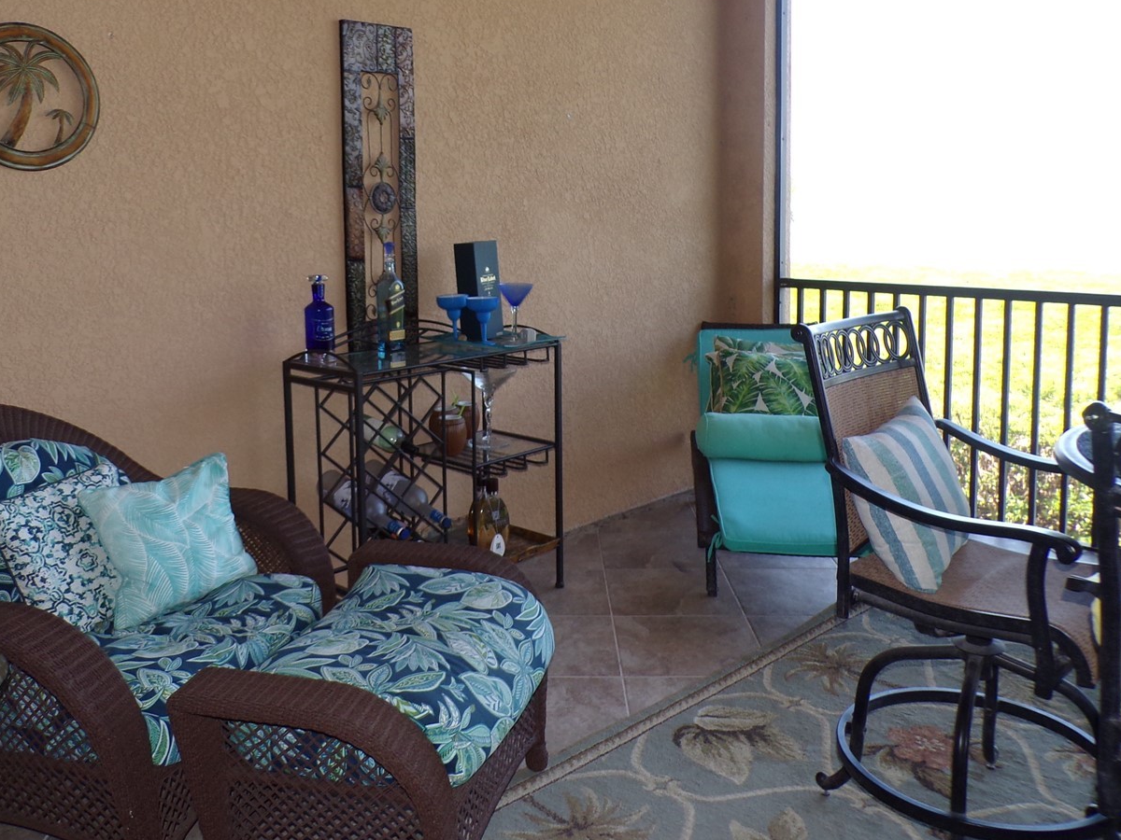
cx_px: 518
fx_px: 1036
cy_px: 296
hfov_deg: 56.8
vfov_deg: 43.7
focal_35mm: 32
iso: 100
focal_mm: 4.3
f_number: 3
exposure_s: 1/70
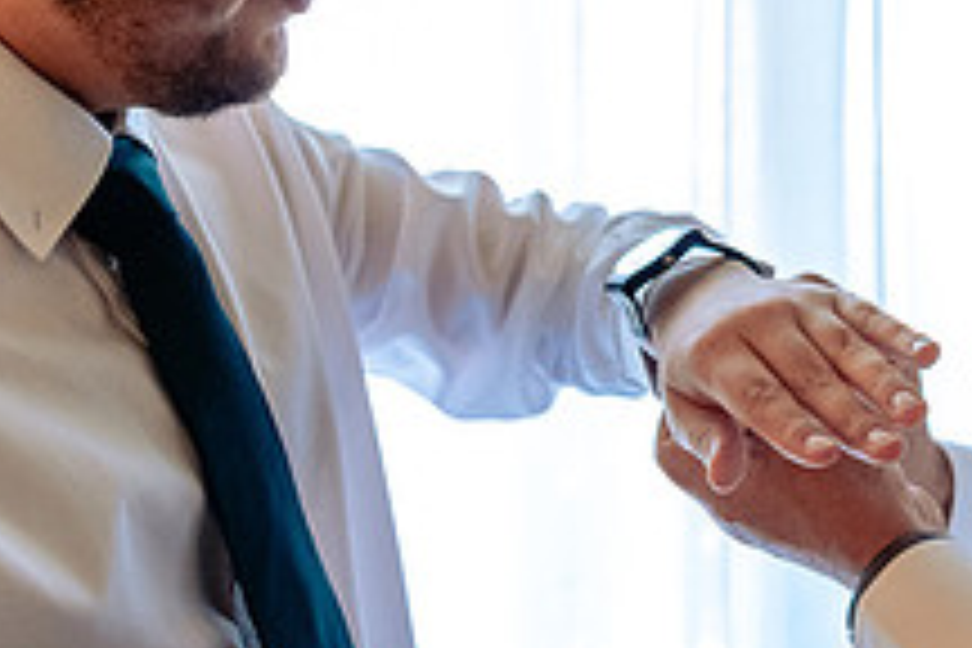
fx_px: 1782
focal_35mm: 66
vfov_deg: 20.5
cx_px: 729
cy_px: 182
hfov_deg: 30.0
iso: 2500
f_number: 2.5
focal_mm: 24
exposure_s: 1/320
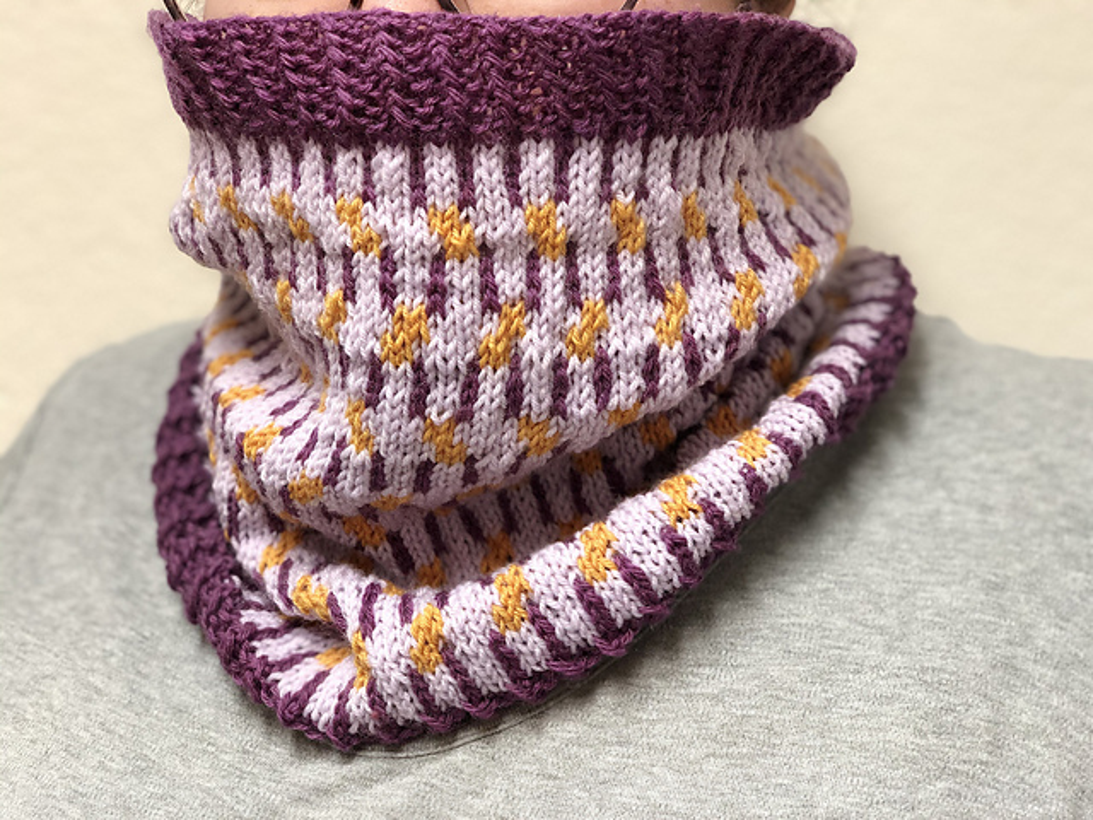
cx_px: 546
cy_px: 410
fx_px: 1642
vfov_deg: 28.0
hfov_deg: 36.8
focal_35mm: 52
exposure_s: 1/30
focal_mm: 6
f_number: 2.4
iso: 100
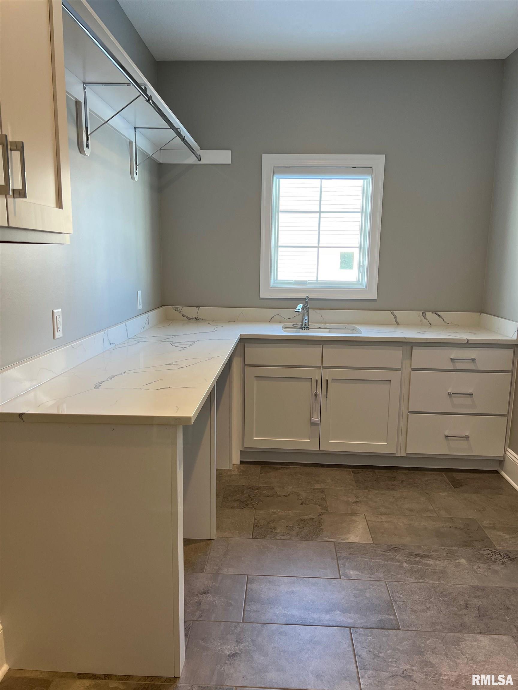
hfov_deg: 53.1
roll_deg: -0.1
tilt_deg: -8.1
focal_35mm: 26
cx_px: 259
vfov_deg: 67.3
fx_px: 519
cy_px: 345
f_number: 1.5
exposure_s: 1/120
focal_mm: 5.7
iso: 100
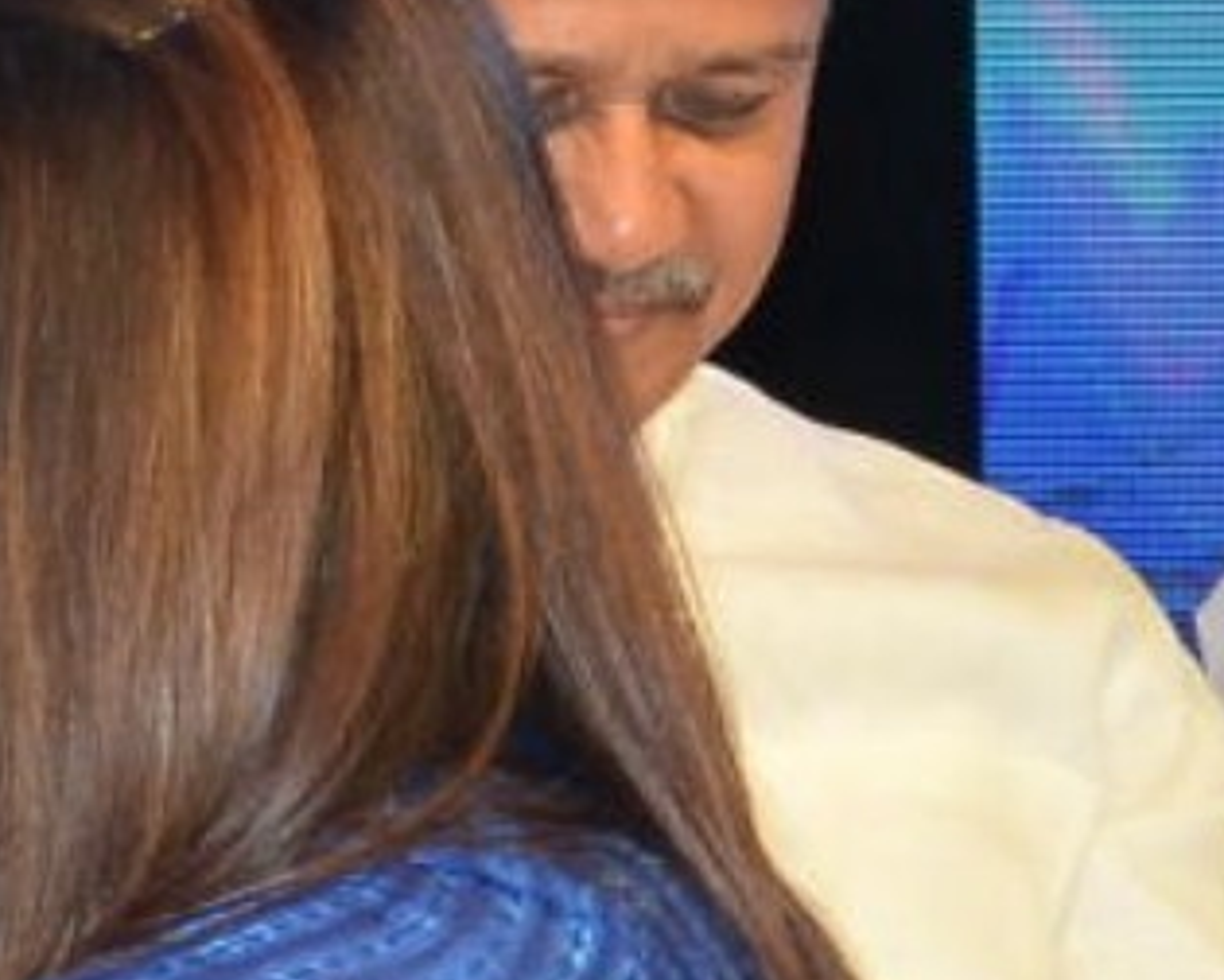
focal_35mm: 484
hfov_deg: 3.8
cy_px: 1272
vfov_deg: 3.2
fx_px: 17533
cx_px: -3136
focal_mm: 48
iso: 500
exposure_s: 1/125
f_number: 6.3
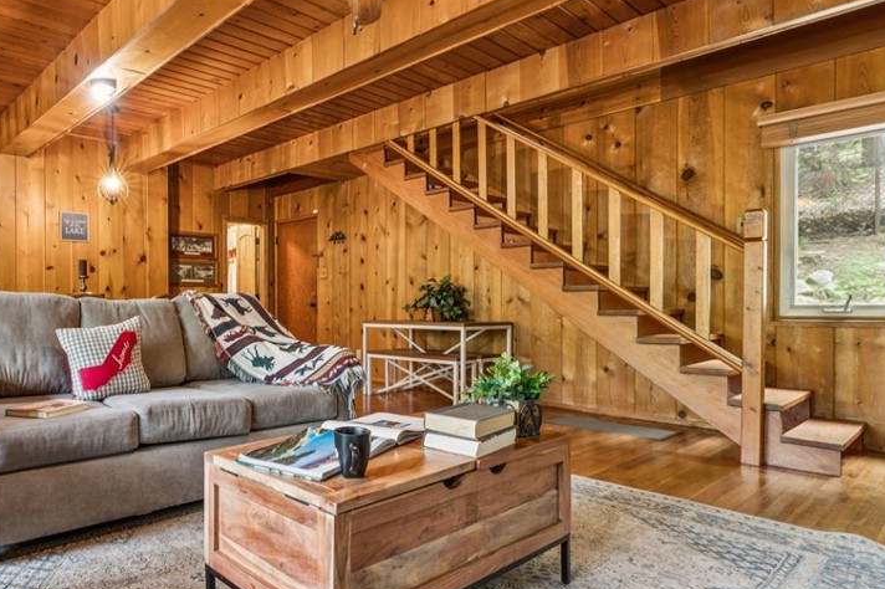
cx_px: 261
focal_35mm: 23
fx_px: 565
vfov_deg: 55.0
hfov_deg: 72.6
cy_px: 312
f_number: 13
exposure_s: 4
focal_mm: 16
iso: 100
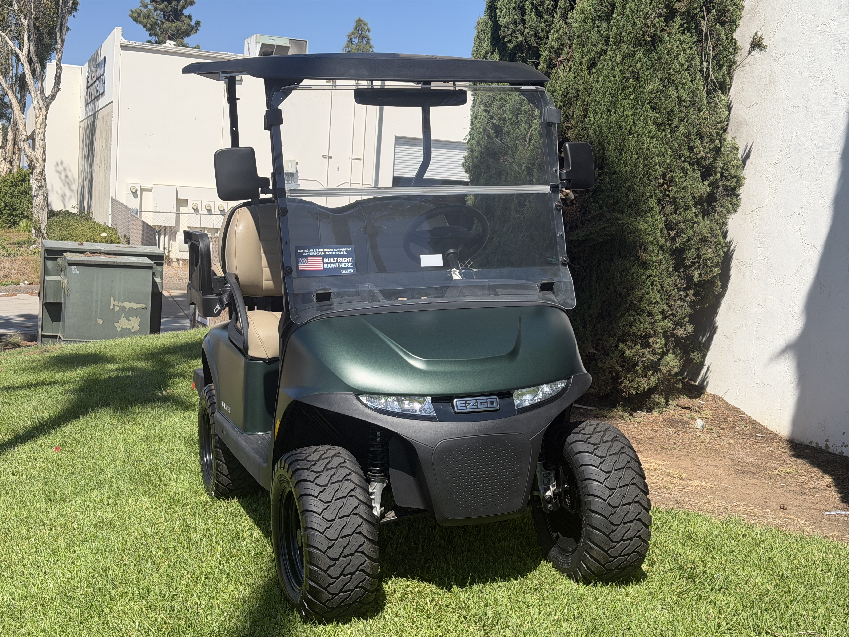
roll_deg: -2.4
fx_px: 1177
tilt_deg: -5.3
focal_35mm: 48
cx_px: 424
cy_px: 318
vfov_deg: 30.3
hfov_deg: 39.7
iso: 64
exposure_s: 1/4098
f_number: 1.78
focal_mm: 6.76
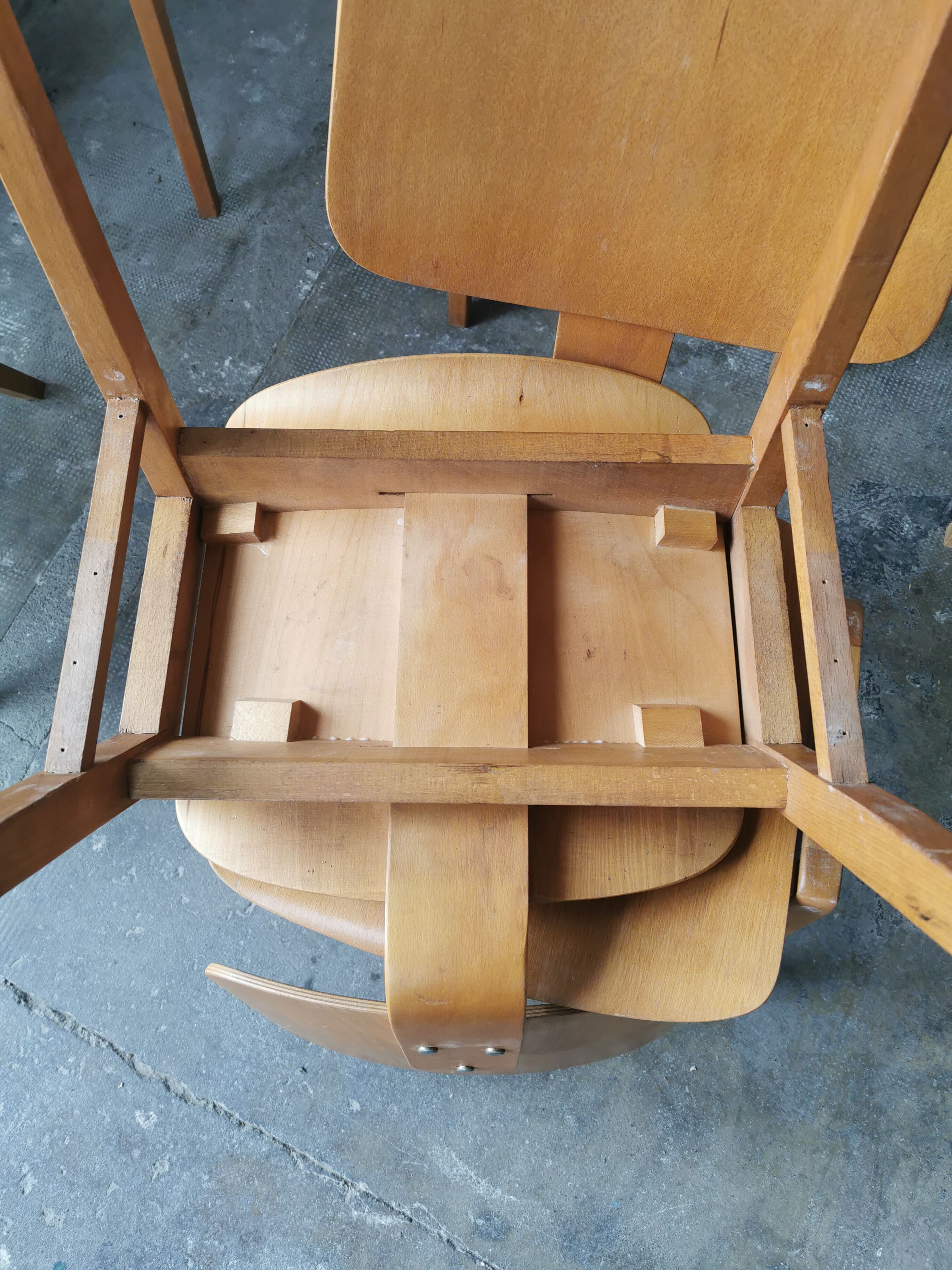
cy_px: 635
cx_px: 476
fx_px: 990
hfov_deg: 51.4
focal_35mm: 27
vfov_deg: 65.3
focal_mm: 5.56
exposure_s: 1/50
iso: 125
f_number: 1.6
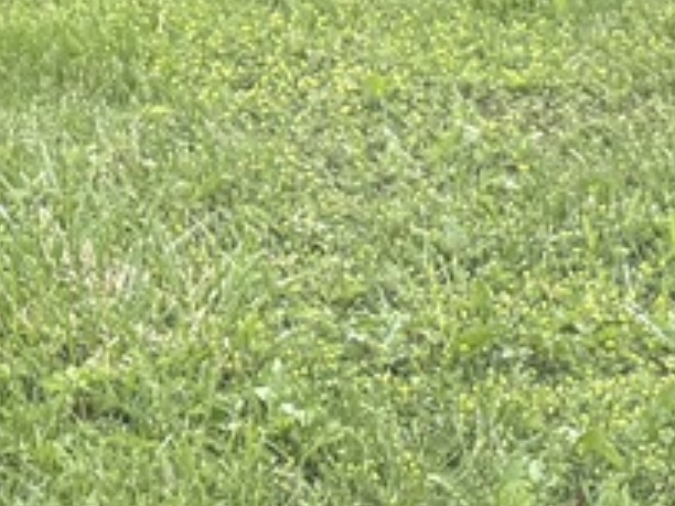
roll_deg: +1.2
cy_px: -741
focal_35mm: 169
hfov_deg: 10.2
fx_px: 3295
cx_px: -950
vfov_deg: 8.1
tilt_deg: -4.2
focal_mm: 6.76
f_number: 1.78
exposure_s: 1/2525
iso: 100
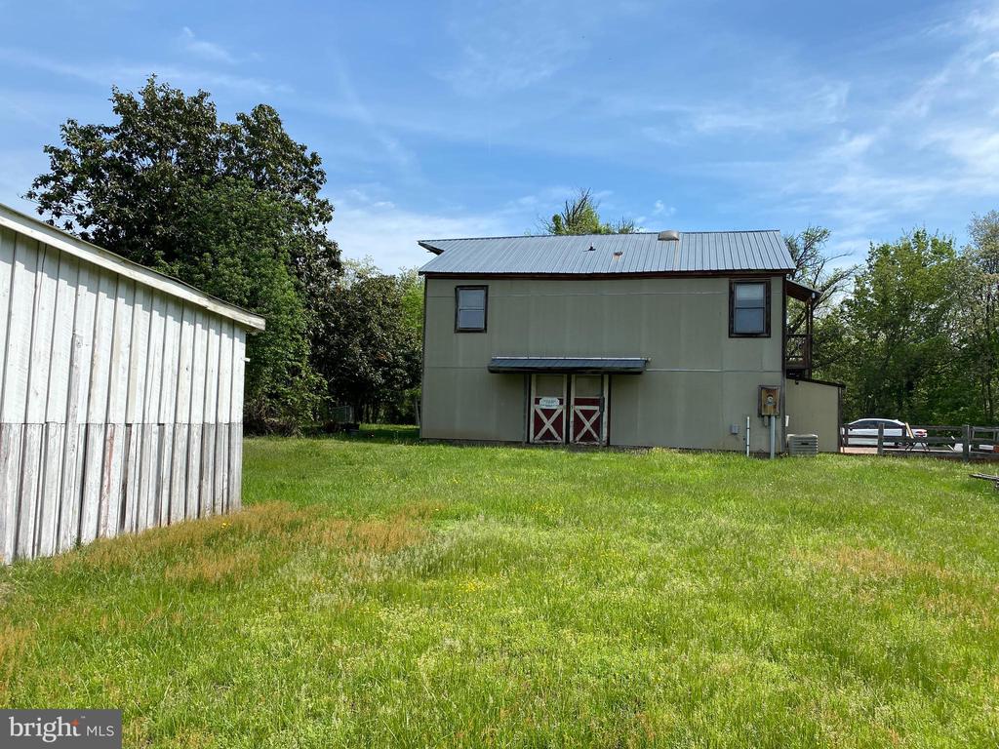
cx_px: 500
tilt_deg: +4.0
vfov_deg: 53.1
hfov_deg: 67.3
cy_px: 374
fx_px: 750
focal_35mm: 26
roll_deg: -3.3
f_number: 1.8
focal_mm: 4.25
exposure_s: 1/3040
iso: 32
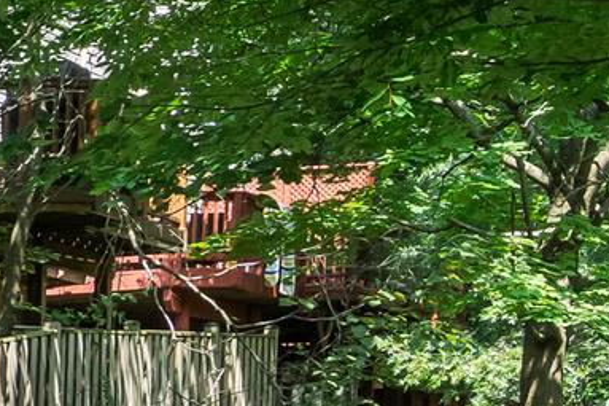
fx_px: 3123
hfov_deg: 9.8
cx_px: -882
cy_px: 270
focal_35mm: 185
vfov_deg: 7.4
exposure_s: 1/80
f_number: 8
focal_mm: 23
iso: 100
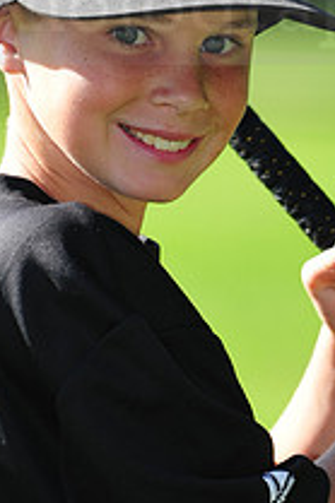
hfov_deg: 2.5
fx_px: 7773
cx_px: 147
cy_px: -12
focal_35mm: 556
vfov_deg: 3.7
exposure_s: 1/640
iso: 200
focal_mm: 200
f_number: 5
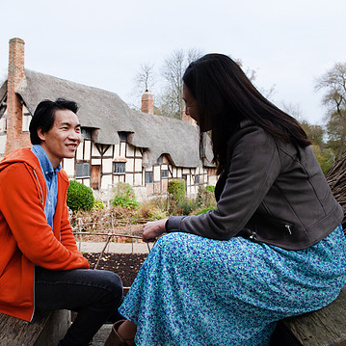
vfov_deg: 49.7
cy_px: 175
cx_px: 129
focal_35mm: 33
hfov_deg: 49.2
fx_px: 373
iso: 320
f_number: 6.3
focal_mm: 24
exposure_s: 1/200
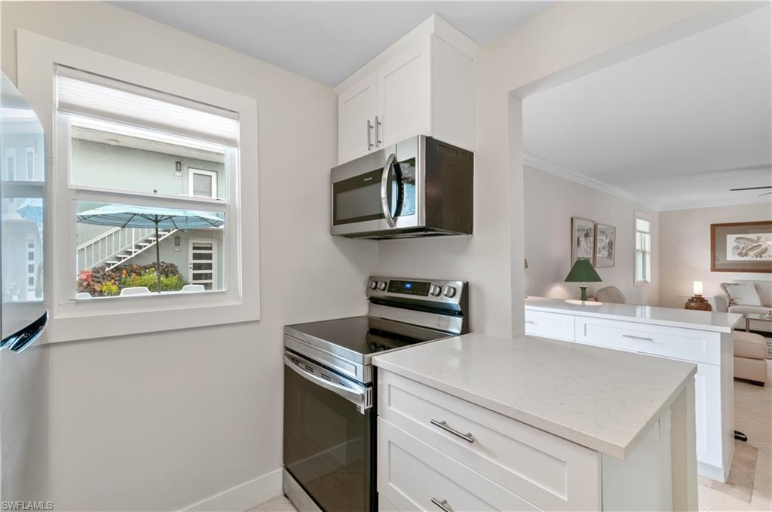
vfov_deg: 77.1
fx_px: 321
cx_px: 386
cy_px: 256
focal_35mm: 15
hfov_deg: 100.5
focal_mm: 10
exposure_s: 1/2
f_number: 11
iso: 200
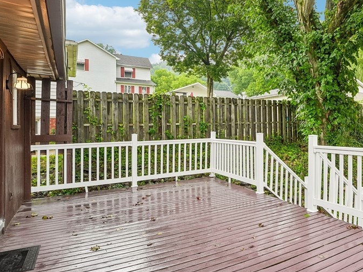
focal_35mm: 25
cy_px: 122
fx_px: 264
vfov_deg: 54.5
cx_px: 259
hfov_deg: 66.0
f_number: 8
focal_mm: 16.1
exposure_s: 1/50
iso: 400
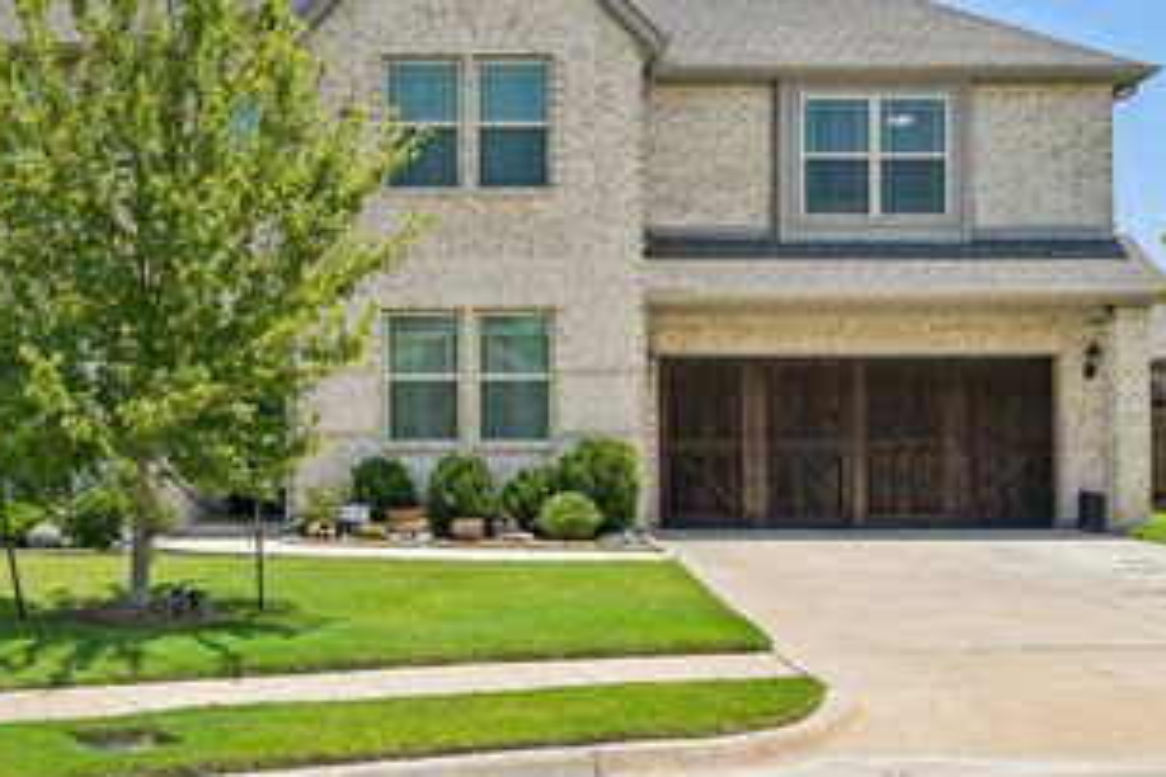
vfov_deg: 27.4
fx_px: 1587
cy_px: 269
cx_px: 480
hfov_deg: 40.2
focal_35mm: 49
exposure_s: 1/1000
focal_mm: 30
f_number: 8
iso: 400
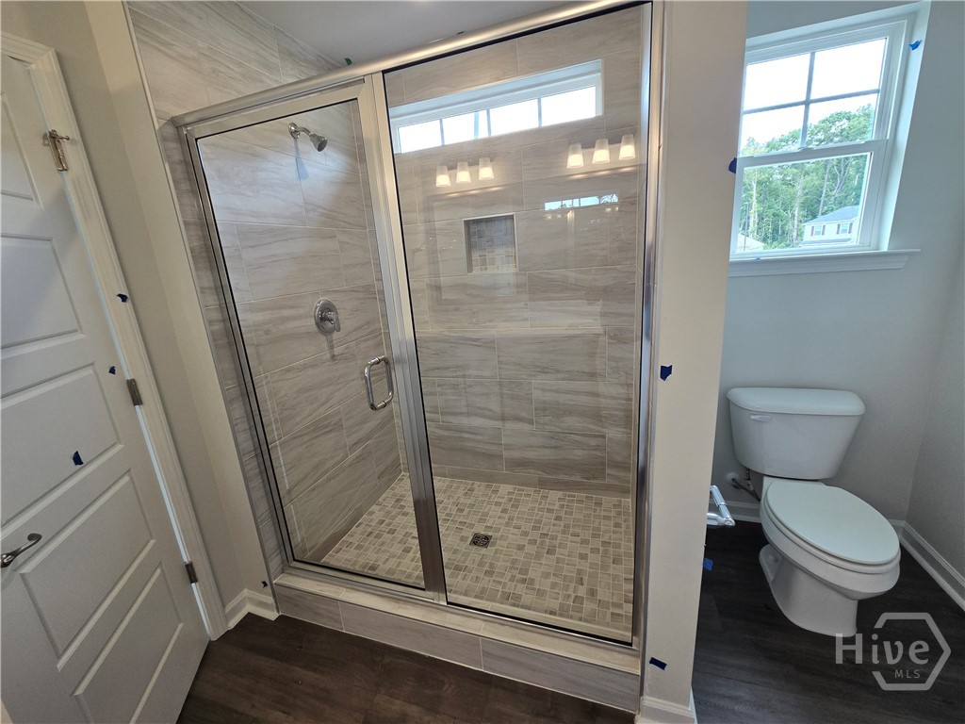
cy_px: 362
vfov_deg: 89.9
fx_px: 362
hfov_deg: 106.2
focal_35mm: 13
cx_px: 482
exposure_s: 1/120
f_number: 2.2
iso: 80
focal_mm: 2.2
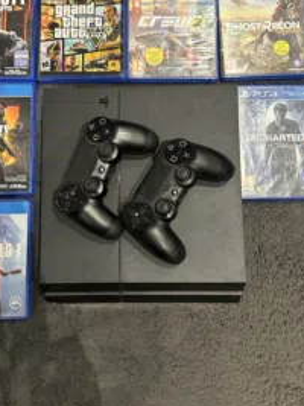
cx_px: 128
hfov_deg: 39.5
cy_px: 205
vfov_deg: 51.4
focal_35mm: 36
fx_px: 422
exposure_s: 1/50
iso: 500
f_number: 1.78
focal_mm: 6.86
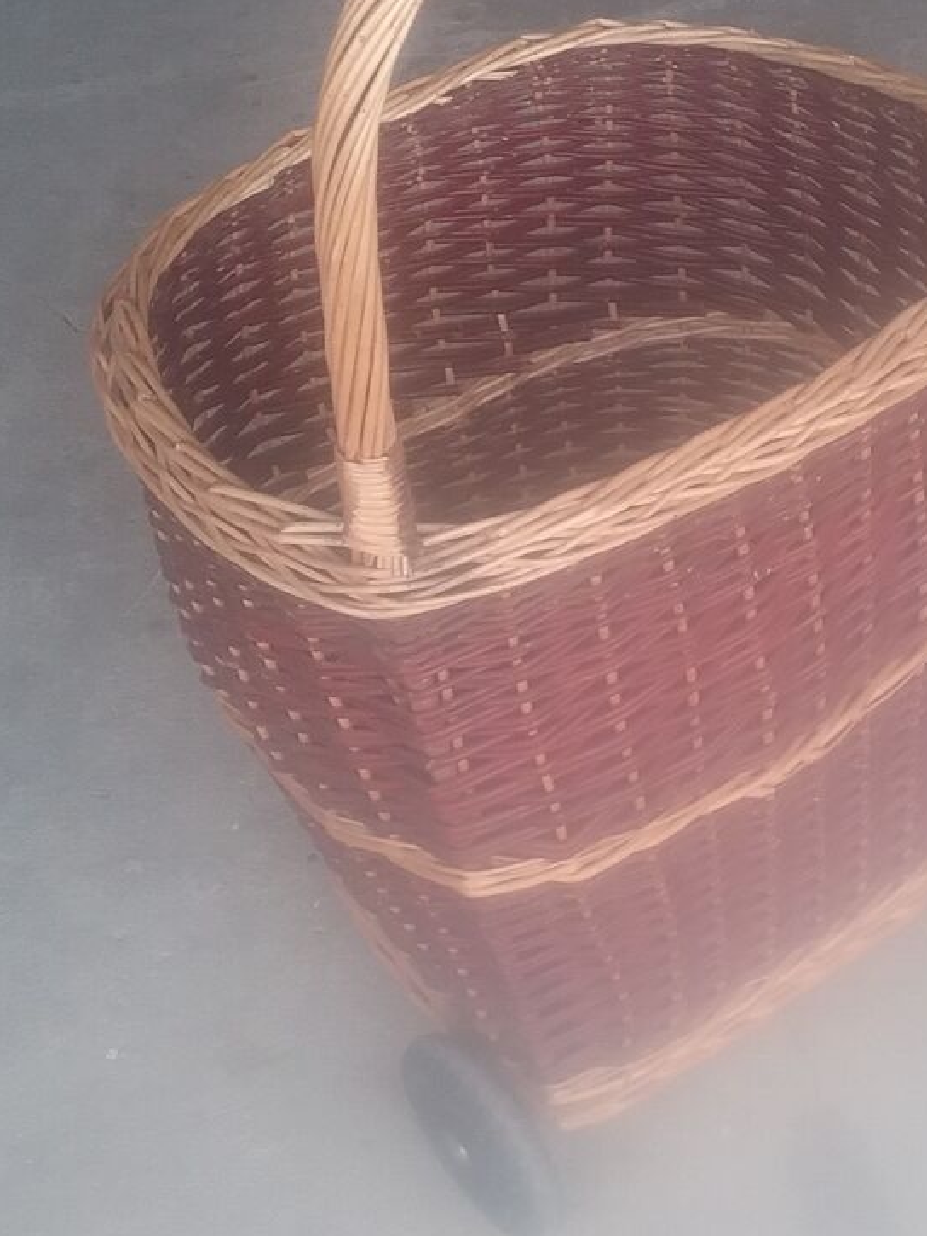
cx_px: 683
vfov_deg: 33.7
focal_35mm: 57
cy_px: 546
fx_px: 2035
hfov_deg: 25.4
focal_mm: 3.3
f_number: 2.2
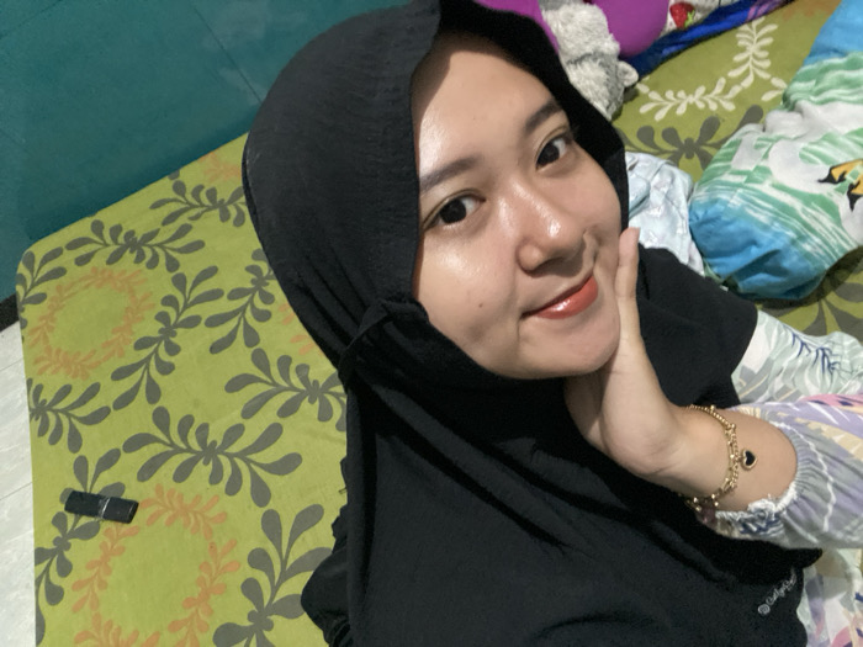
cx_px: 432
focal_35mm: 23
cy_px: 324
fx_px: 573
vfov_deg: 58.9
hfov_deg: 73.9
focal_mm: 2.71
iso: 640
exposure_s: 1/20
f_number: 2.2
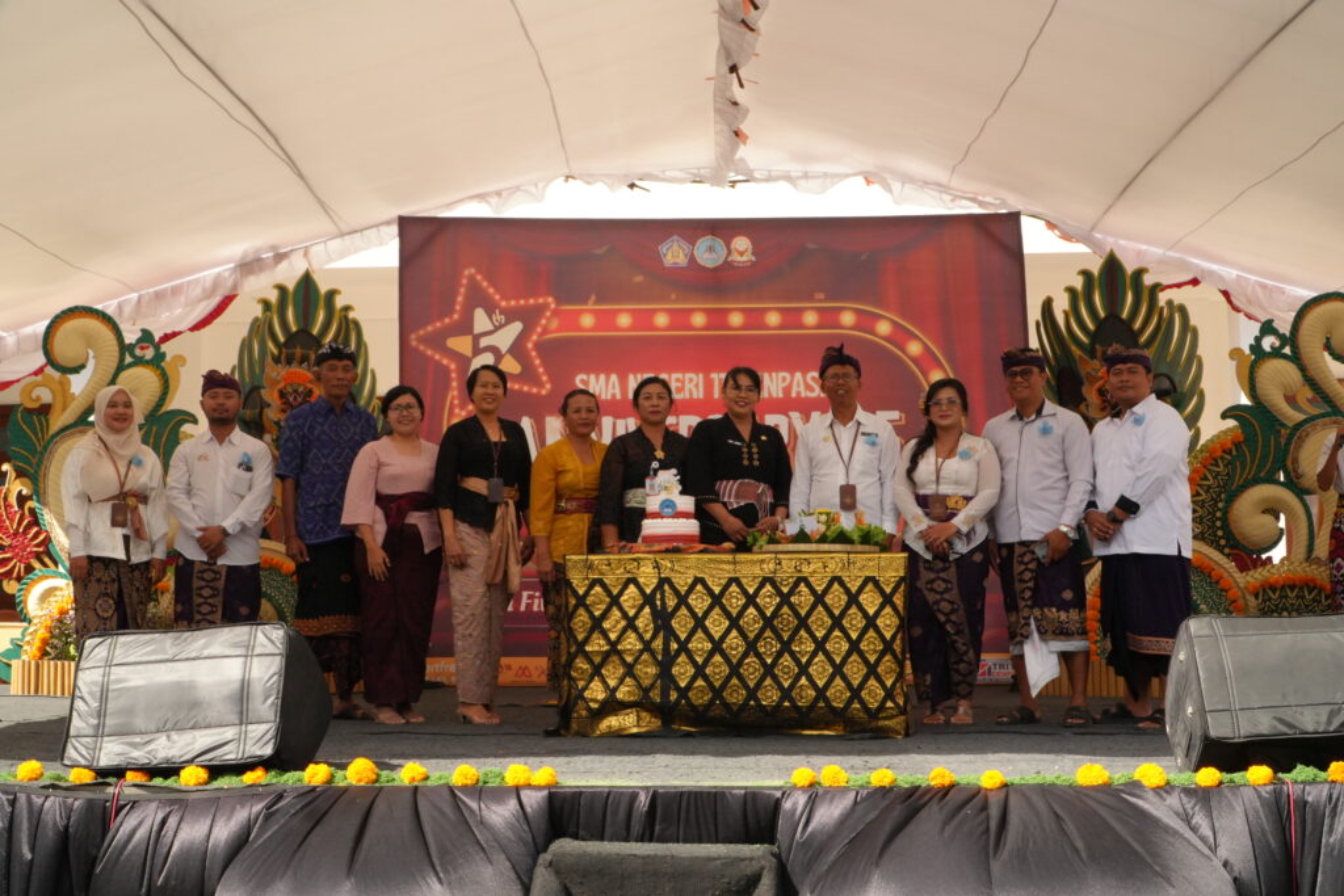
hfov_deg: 49.5
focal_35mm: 39
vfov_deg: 34.2
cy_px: 448
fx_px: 1456
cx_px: 672
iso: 1250
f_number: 11
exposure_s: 1/800
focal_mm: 26
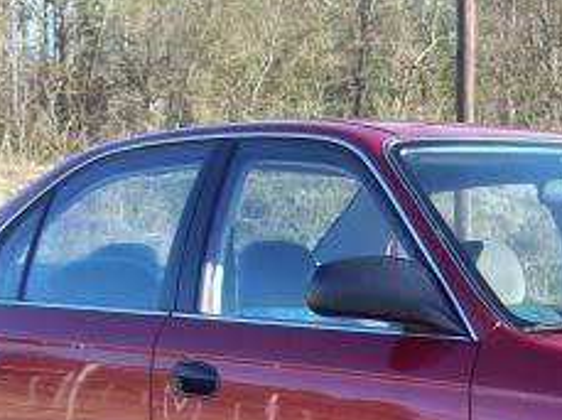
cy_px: 437
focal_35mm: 126
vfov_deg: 11.6
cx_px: 537
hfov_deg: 15.4
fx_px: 2042
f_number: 2.7
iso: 80
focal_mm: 6
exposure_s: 1/283
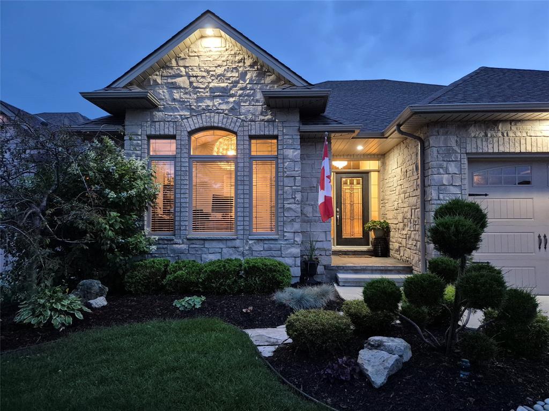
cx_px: 274
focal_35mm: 23
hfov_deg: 73.9
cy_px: 206
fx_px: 365
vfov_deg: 58.9
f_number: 1.8
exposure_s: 1/60
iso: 1600
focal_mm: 5.4
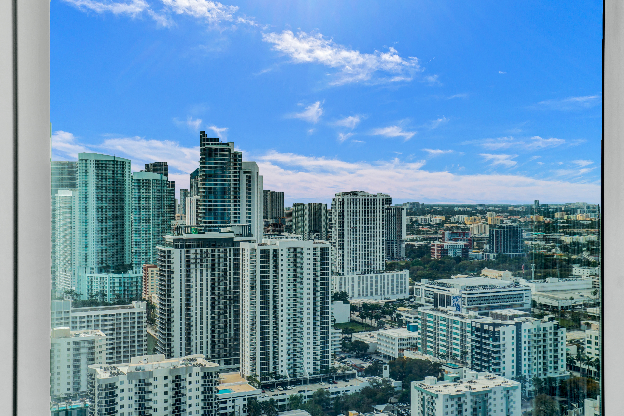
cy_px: 208
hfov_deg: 49.5
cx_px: 312
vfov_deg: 34.2
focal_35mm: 39
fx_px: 676
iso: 80
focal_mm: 26
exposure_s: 1/200
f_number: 6.3
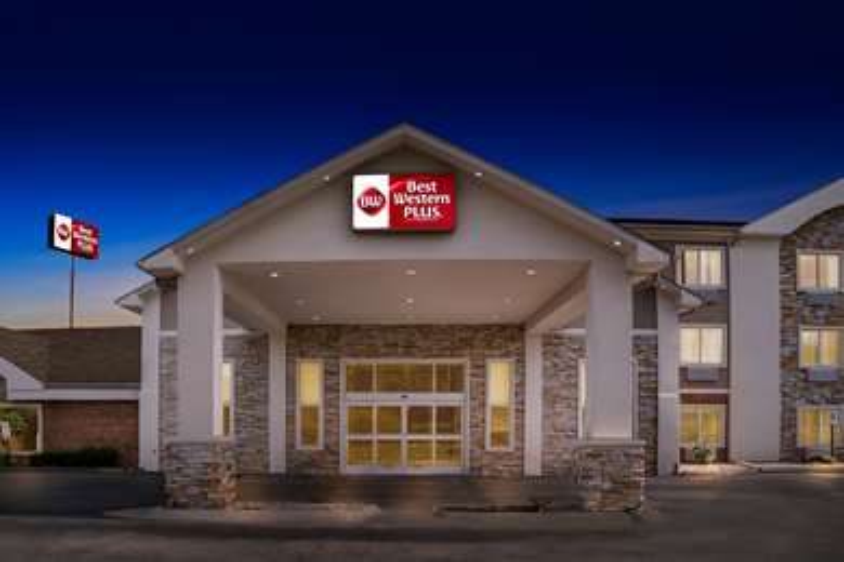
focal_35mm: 24
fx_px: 563
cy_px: 281
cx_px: 422
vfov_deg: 53.1
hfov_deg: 73.7
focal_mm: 24
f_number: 10
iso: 400
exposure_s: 1/125
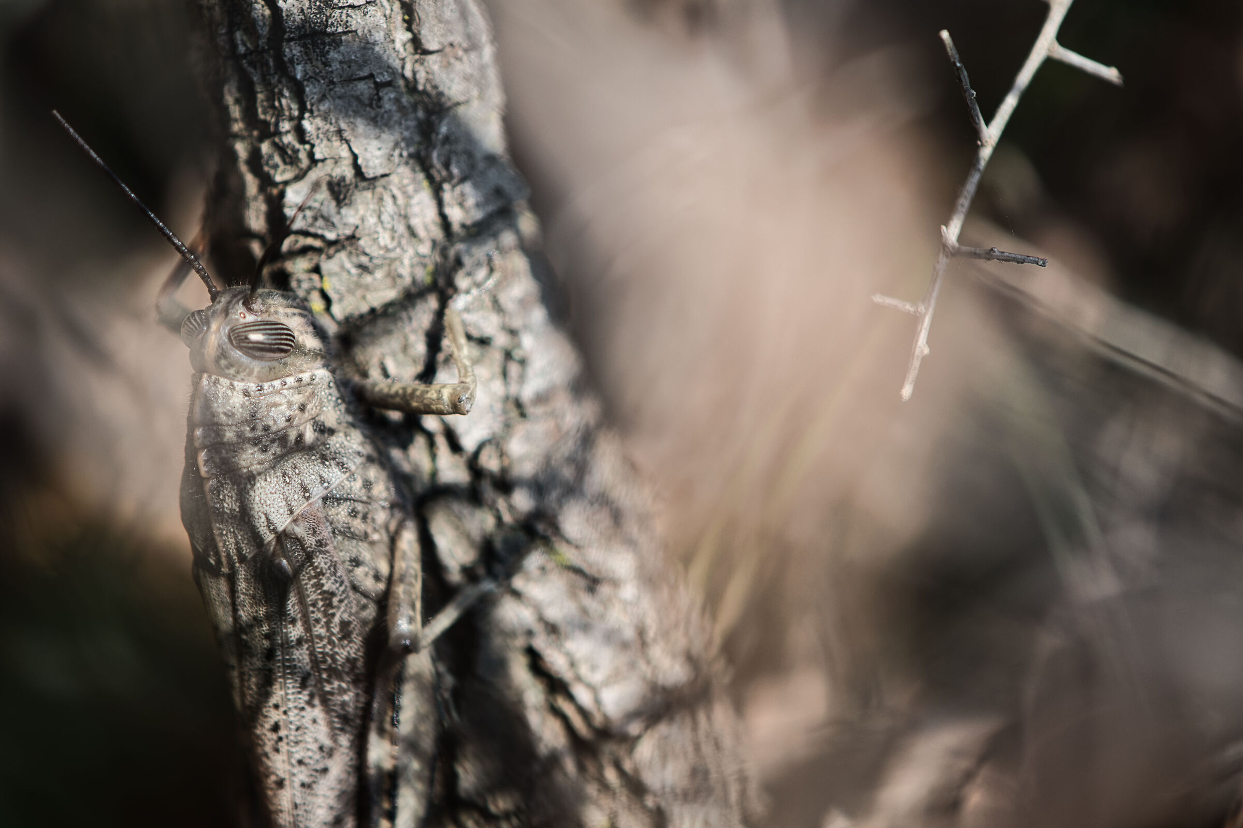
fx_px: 4385
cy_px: 414
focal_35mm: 127
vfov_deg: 10.8
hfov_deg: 16.1
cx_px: 622
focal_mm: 85
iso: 100
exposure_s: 1/500
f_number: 4
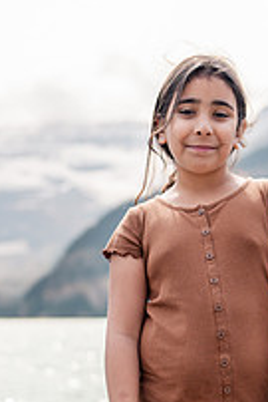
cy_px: 344
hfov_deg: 17.3
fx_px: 869
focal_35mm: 78
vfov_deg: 25.3
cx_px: 226
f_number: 2
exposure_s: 1/4000
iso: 200
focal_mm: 35
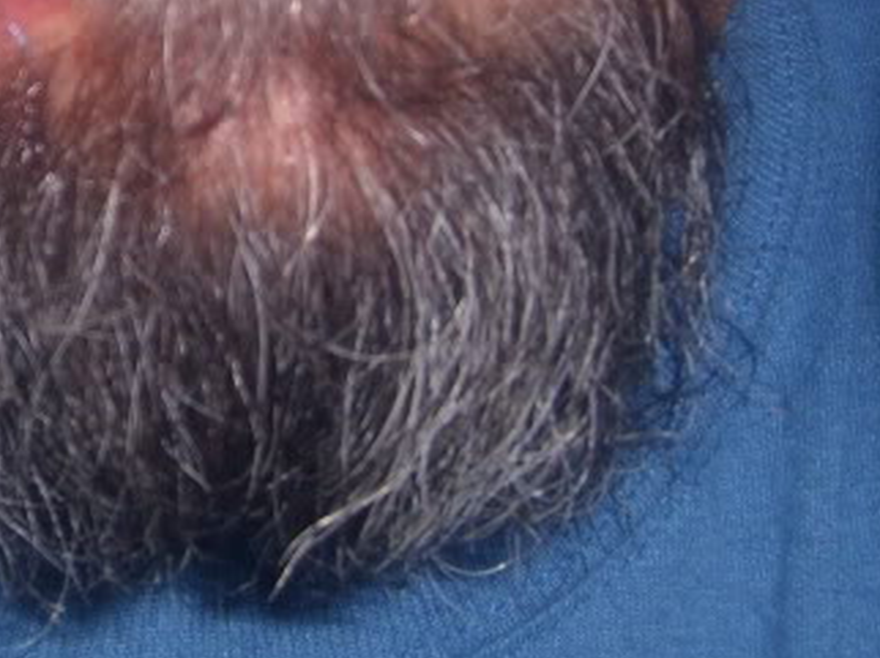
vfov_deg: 16.6
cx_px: -60
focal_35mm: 87
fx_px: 2210
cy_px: 3
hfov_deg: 21.5
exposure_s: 1/30
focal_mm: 5.8
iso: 50
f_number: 7.1
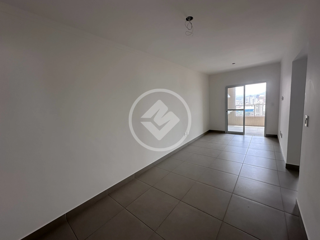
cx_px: 160
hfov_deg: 102.1
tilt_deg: -7.1
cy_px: 120
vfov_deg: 85.7
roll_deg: +3.9
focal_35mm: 14
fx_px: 129
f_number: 2.2
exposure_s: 1/131
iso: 40
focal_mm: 2.22
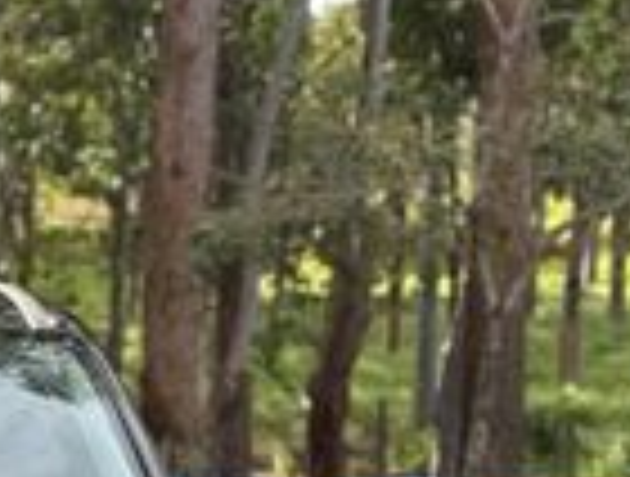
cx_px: -338
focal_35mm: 161
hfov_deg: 11.7
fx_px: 2940
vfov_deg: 9.0
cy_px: 747
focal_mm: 6.76
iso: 80
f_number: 1.78
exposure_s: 1/819
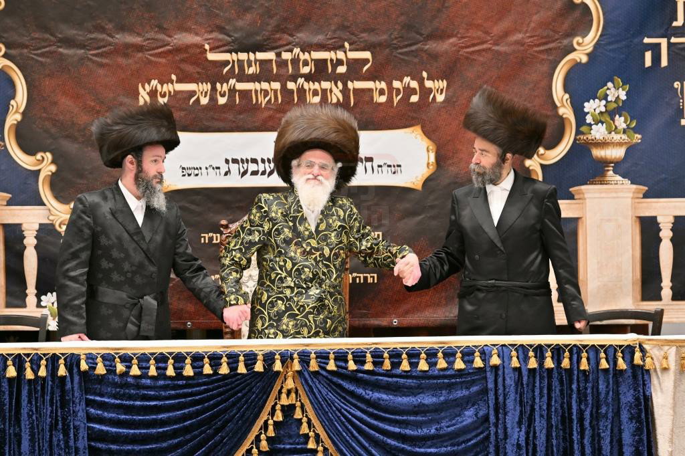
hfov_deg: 9.8
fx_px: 3994
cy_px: 228
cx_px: 342
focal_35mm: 210
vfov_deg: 6.5
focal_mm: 140
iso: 320
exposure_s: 1/320
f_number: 2.8
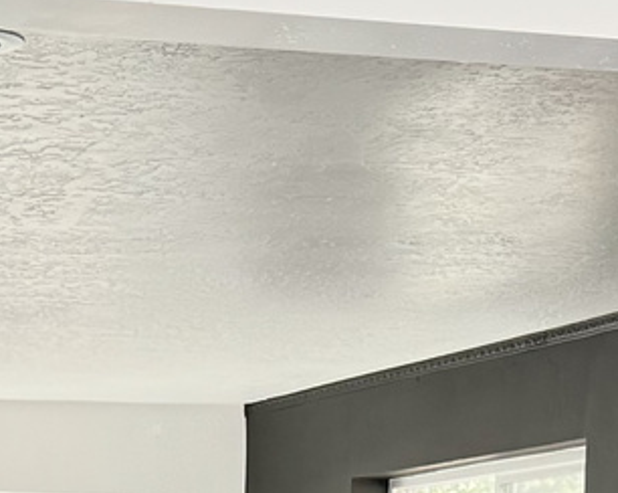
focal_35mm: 157
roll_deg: -1.0
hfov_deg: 12.2
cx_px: 46
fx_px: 2868
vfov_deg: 8.9
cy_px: 1168
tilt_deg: -11.0
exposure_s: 1/105
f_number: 1.78
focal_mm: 6.76
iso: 200
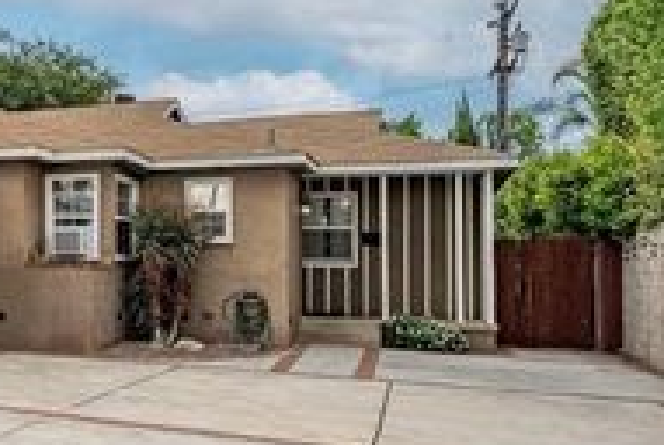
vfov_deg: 28.7
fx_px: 868
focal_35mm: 47
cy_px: 231
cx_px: -108
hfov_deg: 34.6
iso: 320
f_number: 5
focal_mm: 18
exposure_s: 1/640
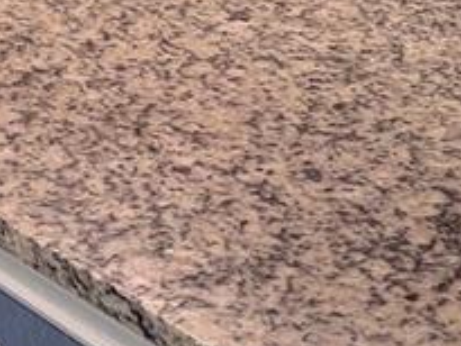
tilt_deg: -5.2
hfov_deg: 12.4
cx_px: -218
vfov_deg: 8.9
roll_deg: +0.3
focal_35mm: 152
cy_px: -472
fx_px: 2025
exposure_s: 1/60
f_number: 1.6
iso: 160
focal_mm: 5.96
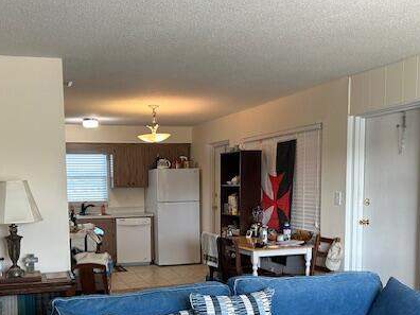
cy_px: 232
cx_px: 160
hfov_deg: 44.5
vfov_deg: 33.7
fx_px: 510
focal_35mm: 42
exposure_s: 1/120
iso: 100
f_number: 1.5
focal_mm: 5.7
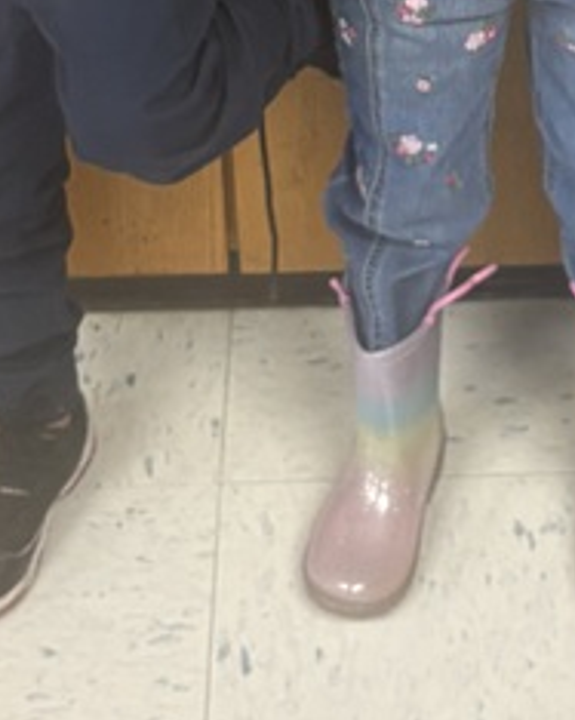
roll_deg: +0.2
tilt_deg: -32.4
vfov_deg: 16.6
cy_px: -154
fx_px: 2363
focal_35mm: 111
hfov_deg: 13.8
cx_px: 455
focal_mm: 5.96
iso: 160
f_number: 1.6
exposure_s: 1/60
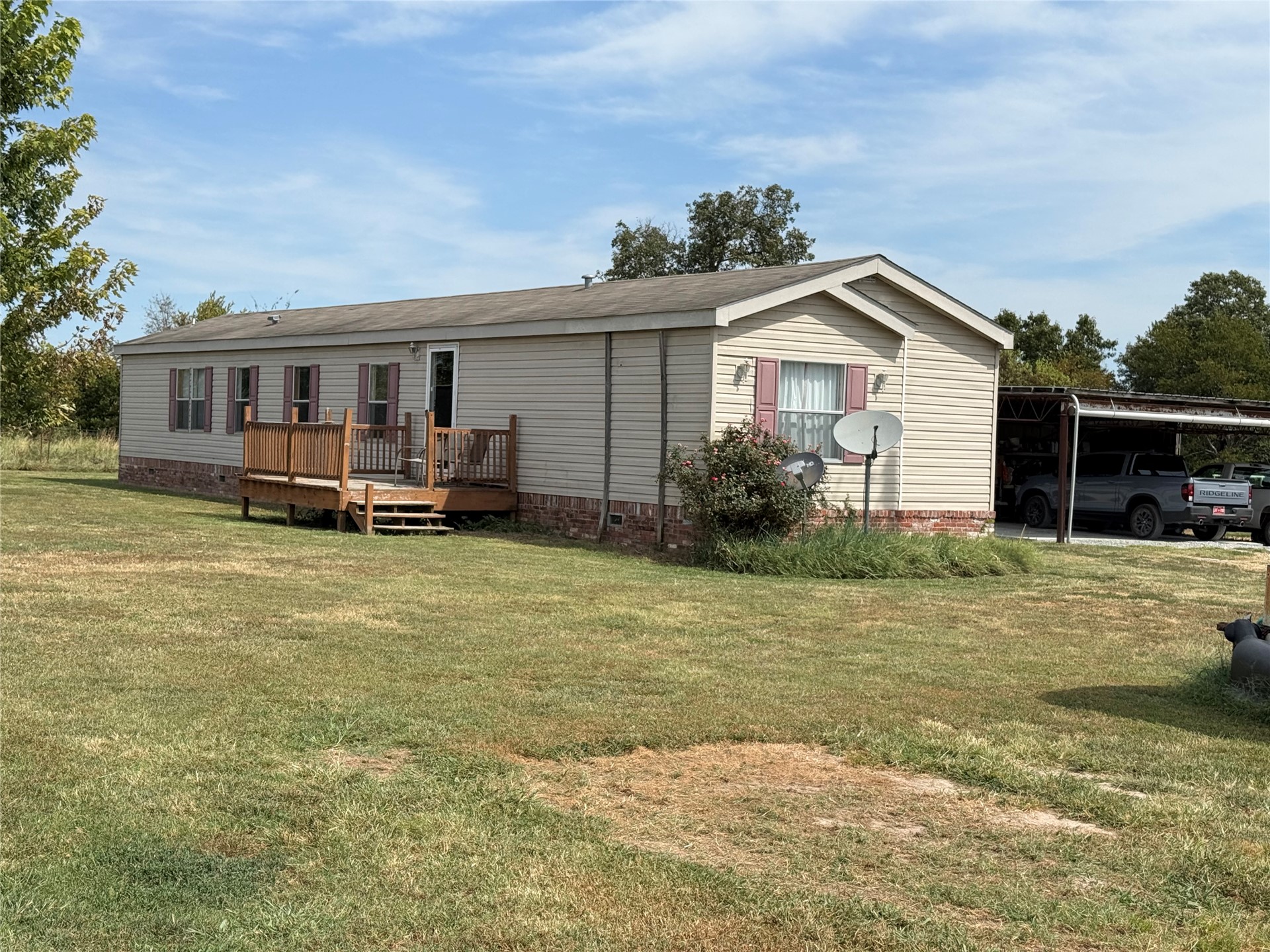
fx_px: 1761
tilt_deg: -1.3
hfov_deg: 39.7
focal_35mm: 48
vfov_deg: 30.3
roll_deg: -1.9
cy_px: 476
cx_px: 635
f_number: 1.78
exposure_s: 1/6024
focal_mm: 6.76
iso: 64
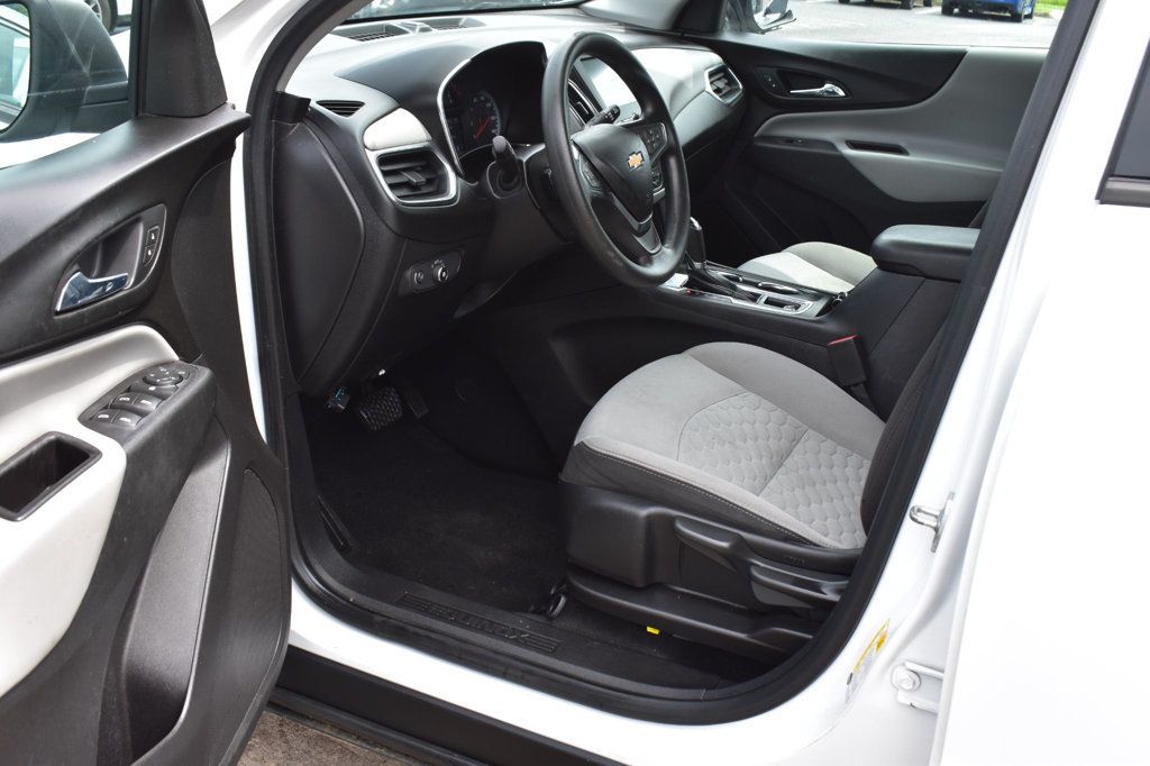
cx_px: 575
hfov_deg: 53.1
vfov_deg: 36.8
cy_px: 383
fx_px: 1150
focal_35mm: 36
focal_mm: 24
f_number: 9
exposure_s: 1/160
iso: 400
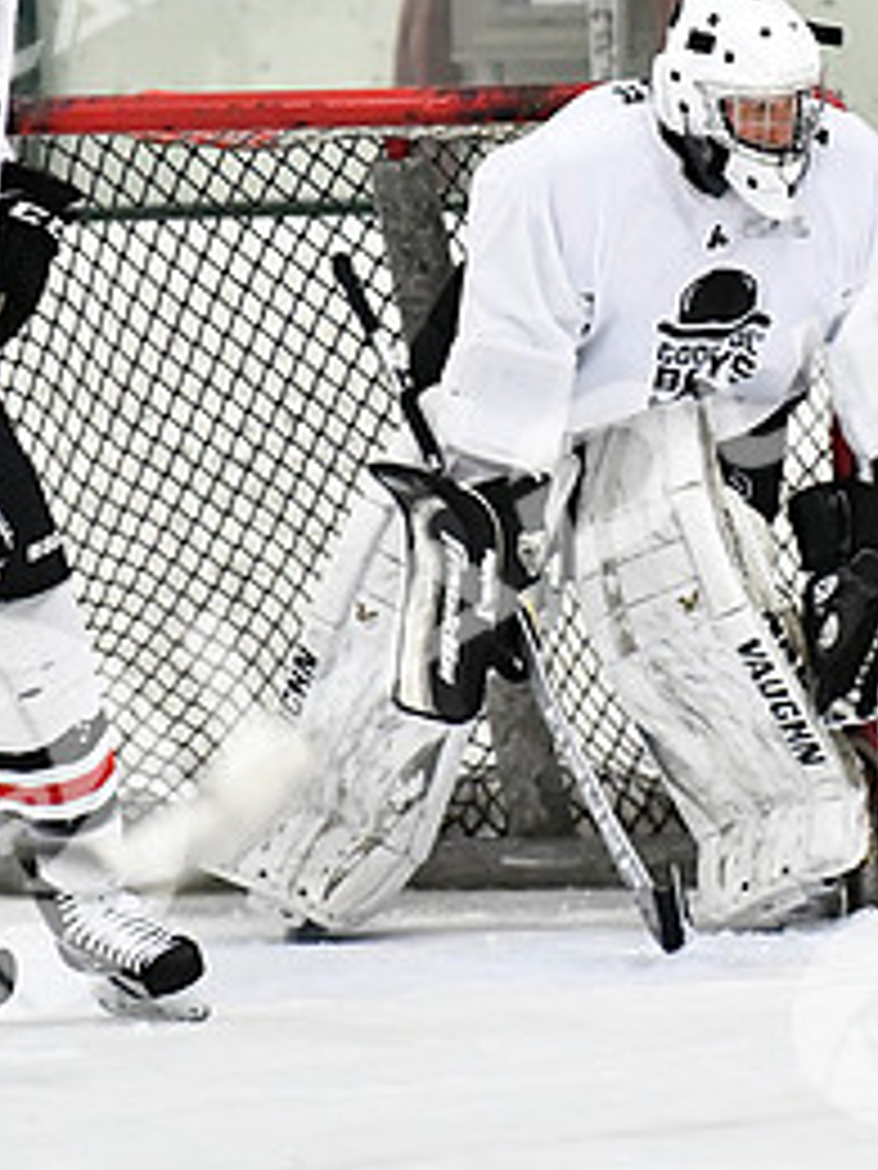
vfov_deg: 3.1
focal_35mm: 643
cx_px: 783
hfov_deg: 2.3
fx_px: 21745
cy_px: 358
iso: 5000
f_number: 2.8
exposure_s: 1/1250
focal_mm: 200
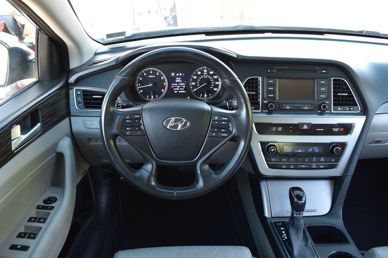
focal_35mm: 27
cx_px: 194
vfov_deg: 47.9
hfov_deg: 67.4
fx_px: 291
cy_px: 129
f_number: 6.3
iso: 450
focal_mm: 18
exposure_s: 1/15
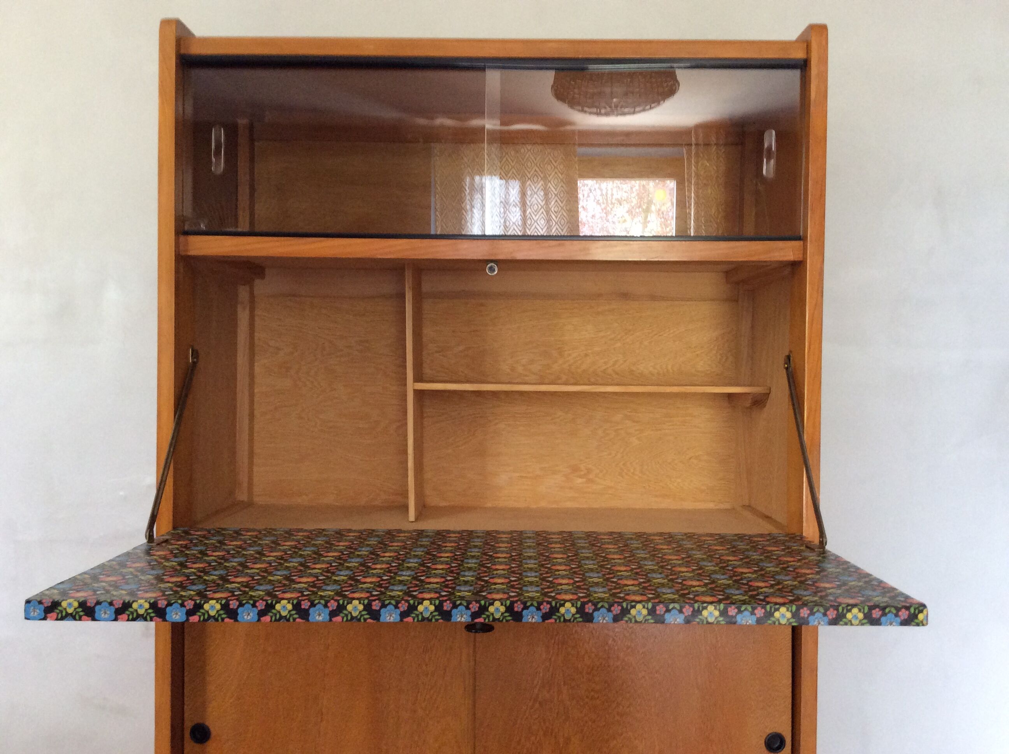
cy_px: 377
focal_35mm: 32
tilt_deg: -1.0
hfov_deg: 56.9
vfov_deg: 44.1
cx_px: 504
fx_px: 931
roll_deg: +0.5
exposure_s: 1/25
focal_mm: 3.3
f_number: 2.4
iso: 160
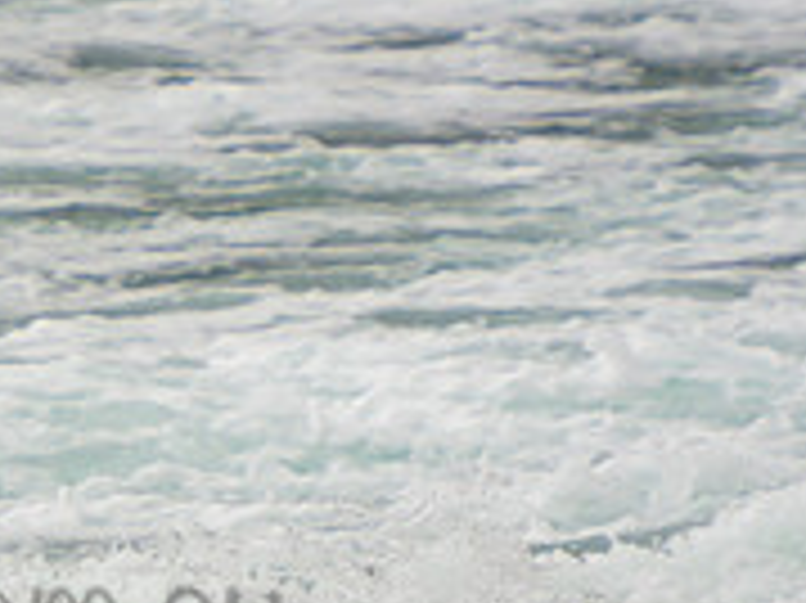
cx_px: -194
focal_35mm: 1496
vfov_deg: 1.0
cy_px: 569
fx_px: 34810
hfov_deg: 1.3
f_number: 5.6
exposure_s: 1/1250
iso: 220
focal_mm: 320
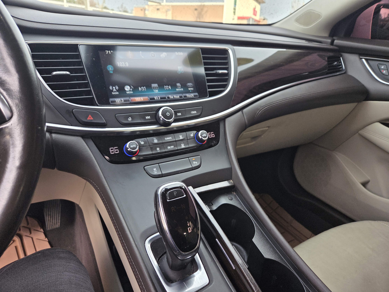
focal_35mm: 23
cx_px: 194
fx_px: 258
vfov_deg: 58.9
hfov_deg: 73.9
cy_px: 146
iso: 50
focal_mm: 5.4
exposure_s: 1/180
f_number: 1.8
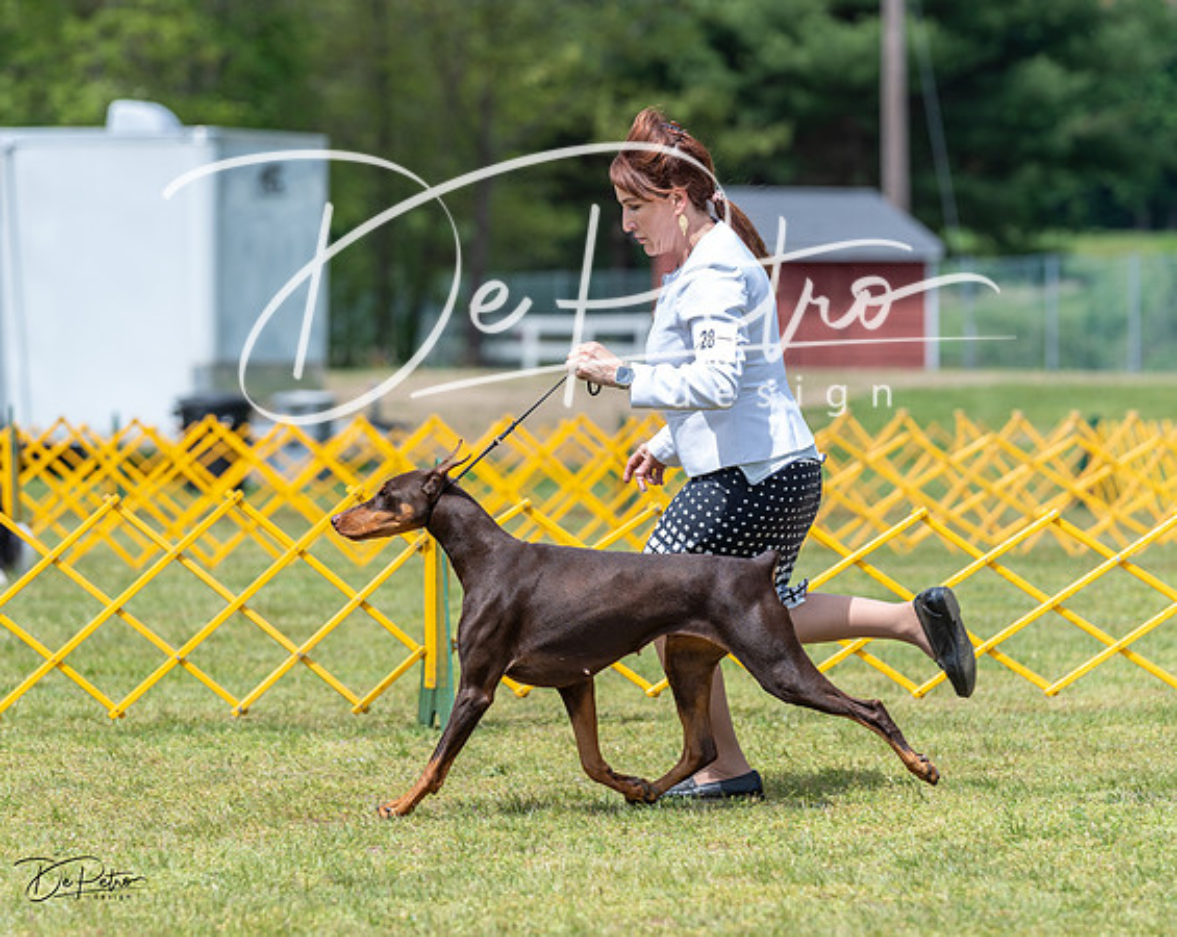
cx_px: 516
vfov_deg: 7.2
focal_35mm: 216
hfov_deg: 9.0
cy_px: 430
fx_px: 7498
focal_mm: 159
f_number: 4
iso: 100
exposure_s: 1/800
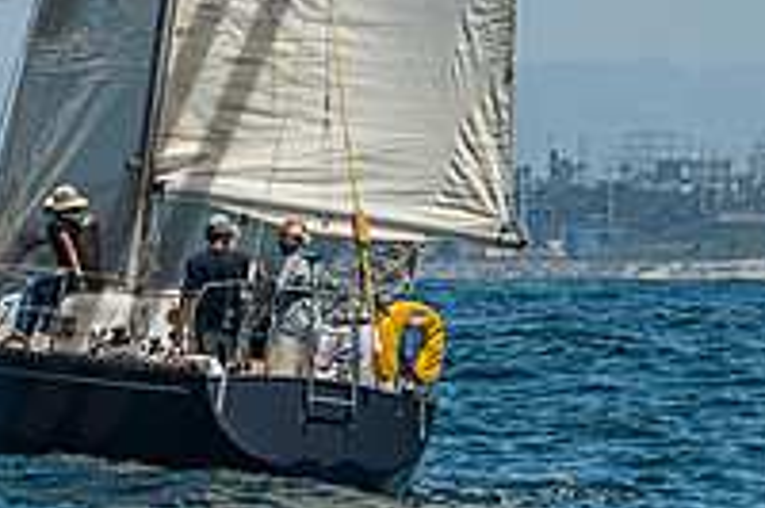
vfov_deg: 1.8
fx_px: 16412
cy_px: 133
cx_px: -132
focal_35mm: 773
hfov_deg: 2.7
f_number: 6.3
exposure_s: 1/1250
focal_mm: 200
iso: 320
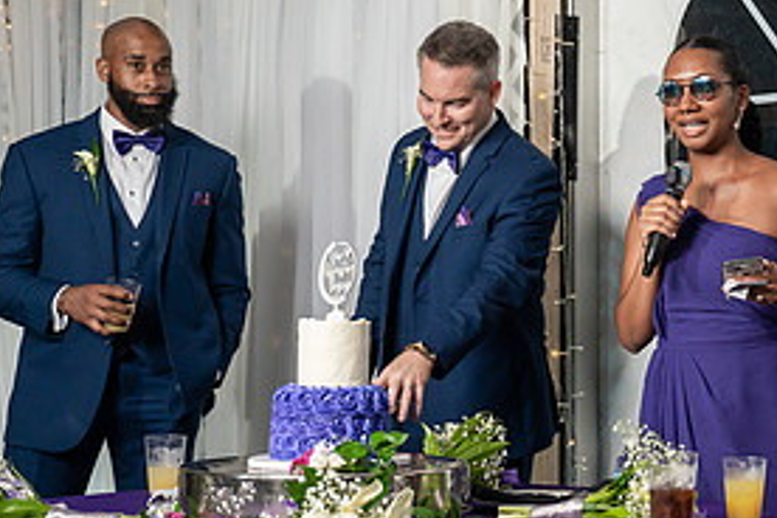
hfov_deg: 24.4
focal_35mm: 79
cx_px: 790
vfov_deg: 17.3
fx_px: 1705
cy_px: 246
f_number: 5.6
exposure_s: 1/200
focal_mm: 37
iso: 1600
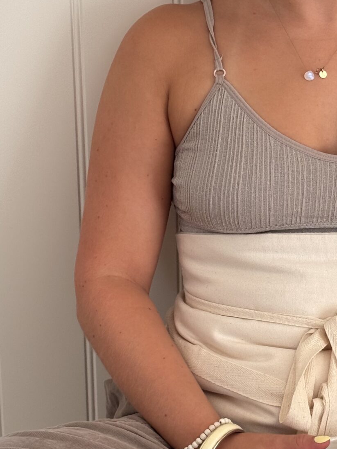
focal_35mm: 112
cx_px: 262
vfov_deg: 17.6
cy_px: 212
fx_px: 1454
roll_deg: -0.2
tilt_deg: -19.5
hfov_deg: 13.2
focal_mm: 6.76
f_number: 1.78
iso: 64
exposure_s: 1/224
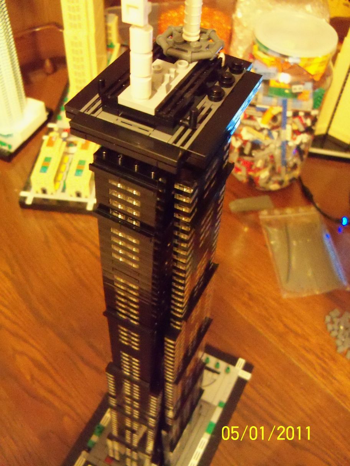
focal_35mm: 35
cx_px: 175
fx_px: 472
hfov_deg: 40.7
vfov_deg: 52.6
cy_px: 233
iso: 1600
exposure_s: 1/8
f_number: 3.5
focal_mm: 6.2
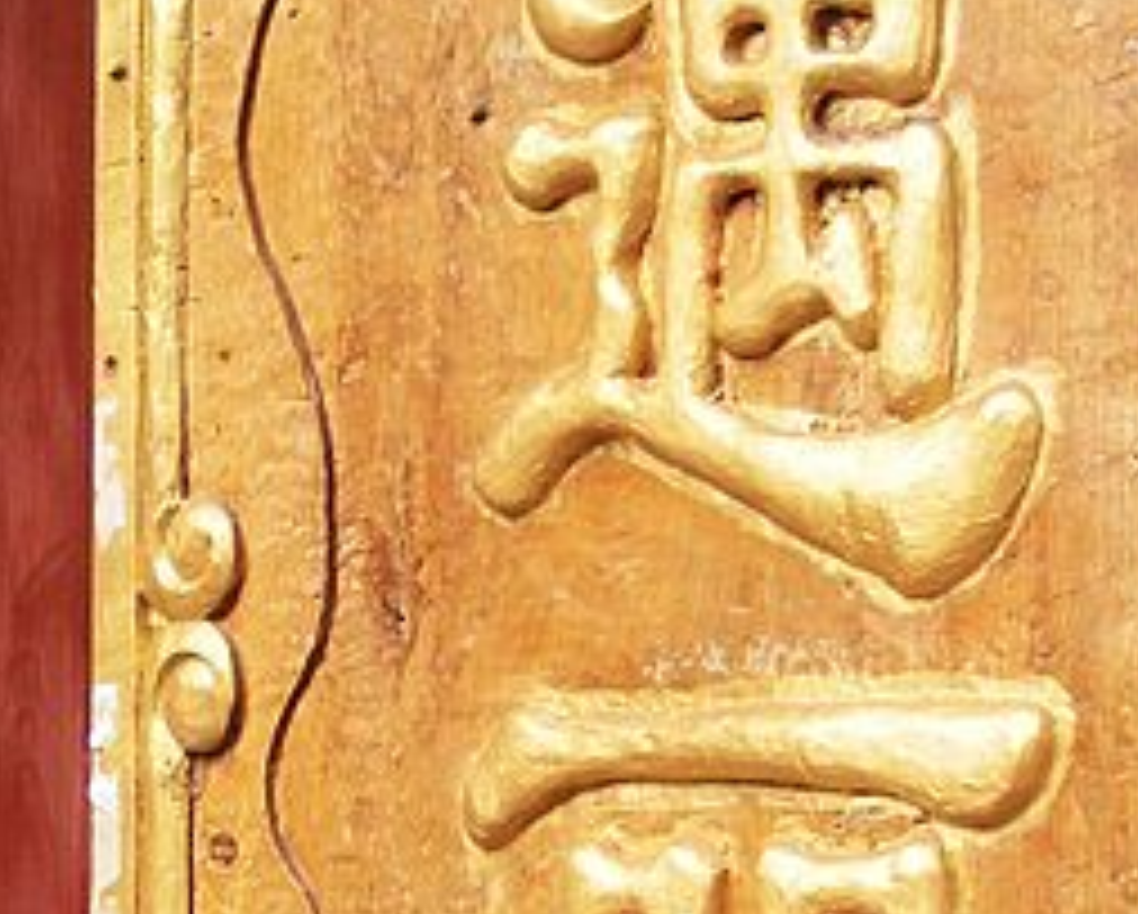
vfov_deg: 10.8
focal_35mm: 142
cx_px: 405
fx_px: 4788
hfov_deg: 13.5
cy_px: 959
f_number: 3.5
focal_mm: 6.3
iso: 64
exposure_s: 1/93.8
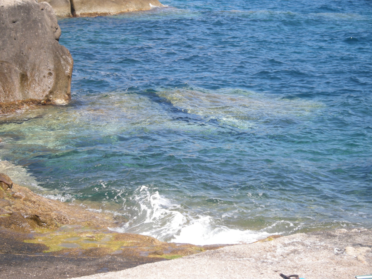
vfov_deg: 13.3
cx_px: 186
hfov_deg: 17.7
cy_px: 140
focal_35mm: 111
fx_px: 1193
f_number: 5.4
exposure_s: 1/156
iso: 64
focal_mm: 23.7
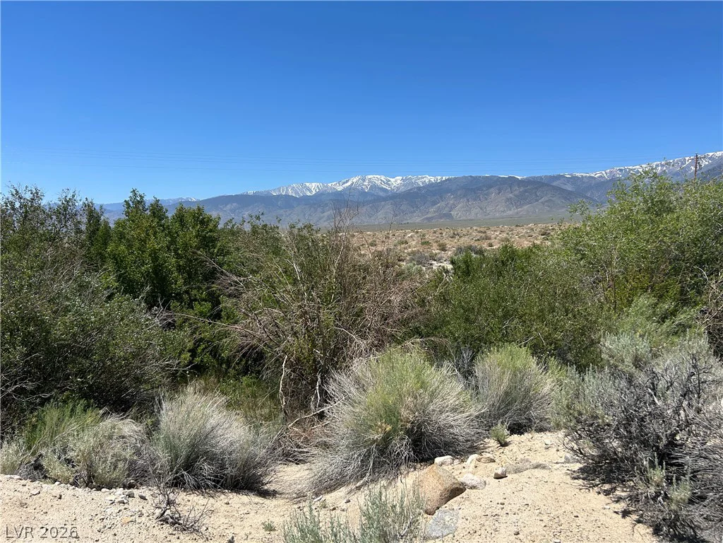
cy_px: 272
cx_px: 362
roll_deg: -0.2
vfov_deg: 53.1
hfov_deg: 67.3
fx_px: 543
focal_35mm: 26
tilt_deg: -2.9
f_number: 1.5
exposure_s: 1/4831
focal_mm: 5.7
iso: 50
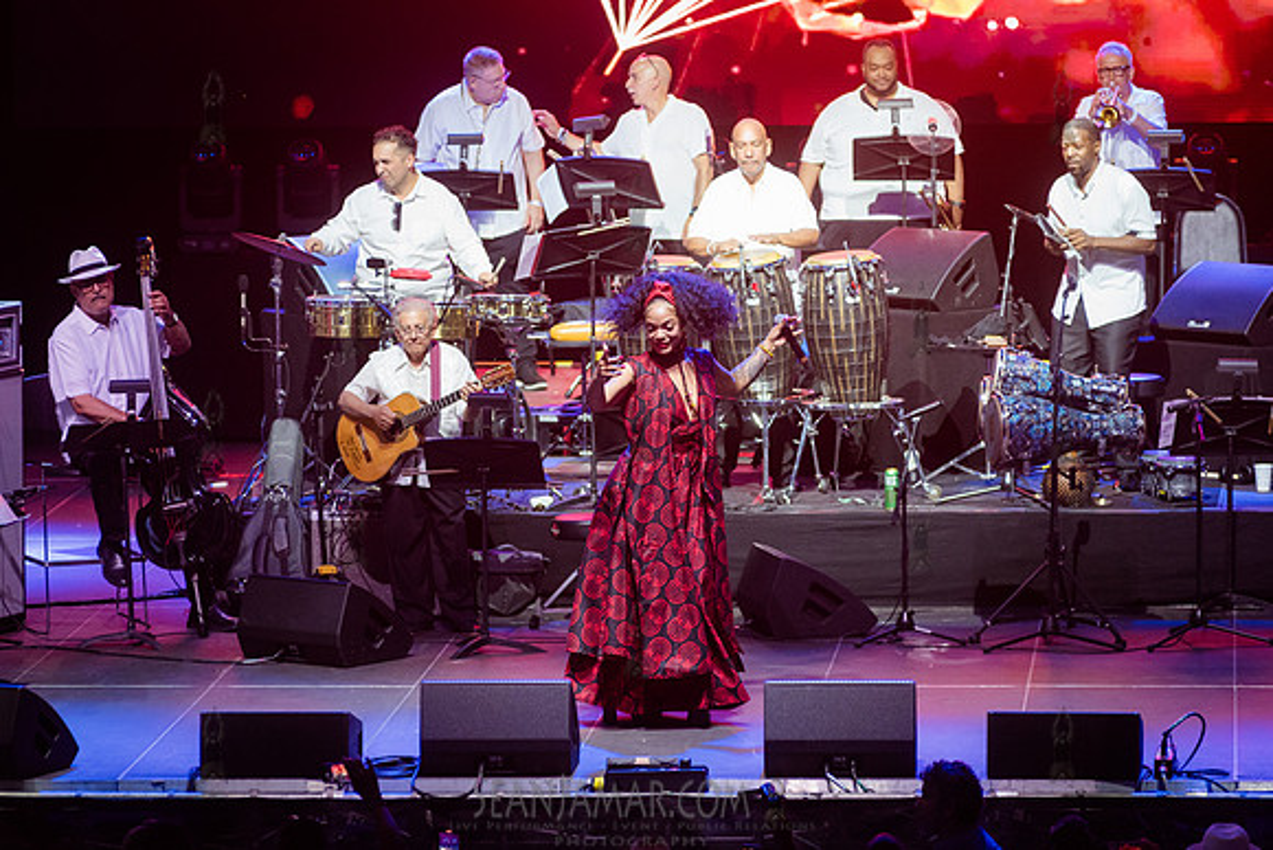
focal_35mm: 200
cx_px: 636
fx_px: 7074
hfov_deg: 10.3
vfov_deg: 6.9
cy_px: 425
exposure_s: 1/500
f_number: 4
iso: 4000
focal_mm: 200
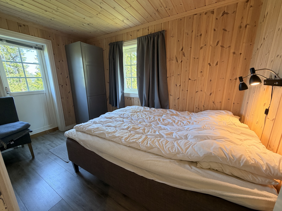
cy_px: 106
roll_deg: +0.7
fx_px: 114
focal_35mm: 14
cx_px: 141
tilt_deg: -13.4
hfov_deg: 102.1
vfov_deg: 85.7
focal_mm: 2.22
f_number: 2.2
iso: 160
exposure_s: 1/50
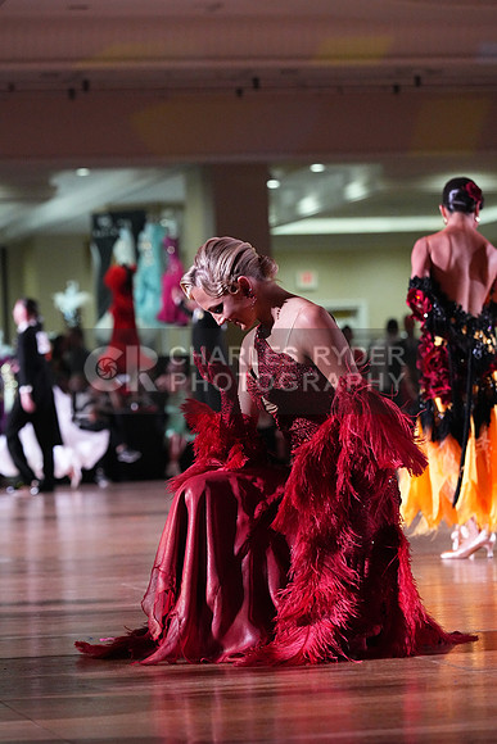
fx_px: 2959
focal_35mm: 143
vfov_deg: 14.3
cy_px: 372
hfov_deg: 9.6
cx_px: 248
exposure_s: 1/400
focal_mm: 143
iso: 10000
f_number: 5
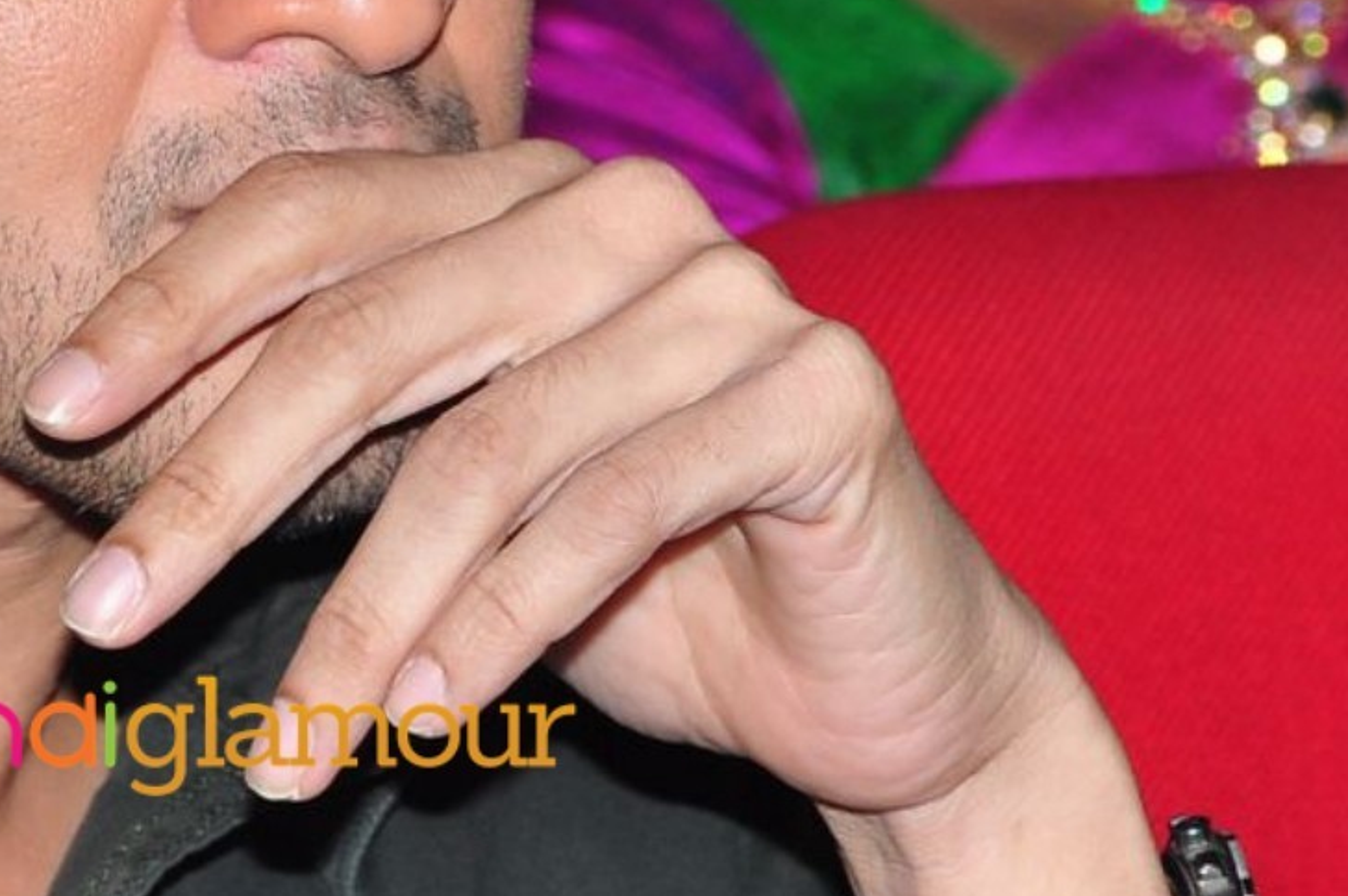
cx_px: 165
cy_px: 178
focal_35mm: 489
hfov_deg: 4.2
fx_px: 18277
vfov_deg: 2.8
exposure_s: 1/125
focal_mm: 105
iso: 400
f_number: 10
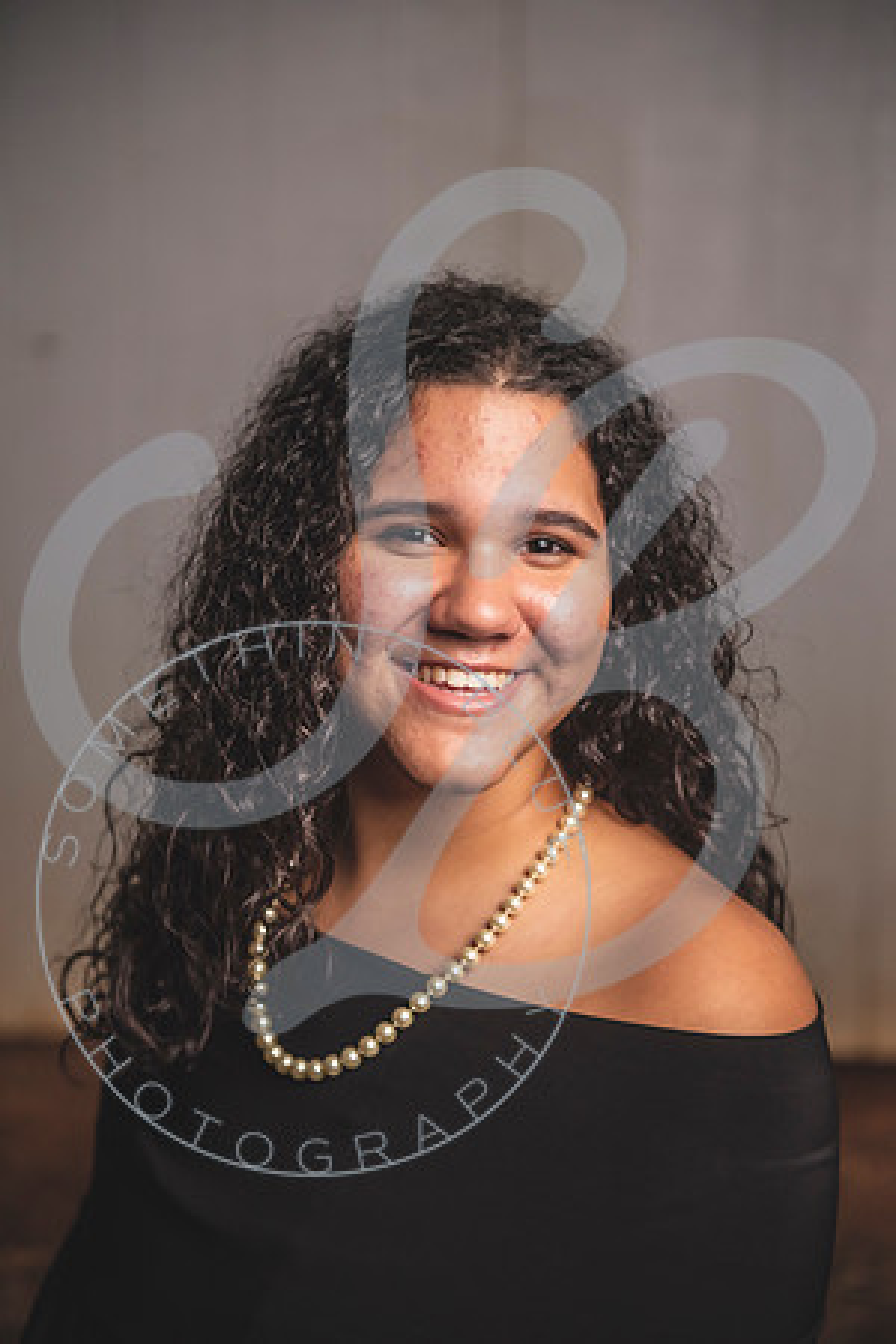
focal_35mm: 62
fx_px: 2314
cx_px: 448
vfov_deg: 32.4
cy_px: 672
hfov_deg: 21.9
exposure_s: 1/400
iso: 400
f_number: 2.8
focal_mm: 62
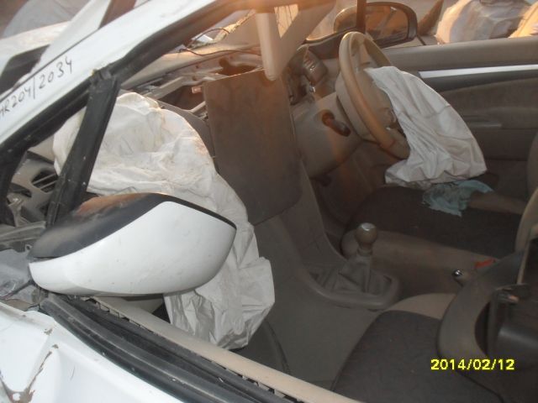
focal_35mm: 38
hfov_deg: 49.0
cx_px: 269
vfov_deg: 37.7
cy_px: 202
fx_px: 591
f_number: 2.8
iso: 200
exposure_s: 1/45
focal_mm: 6.3
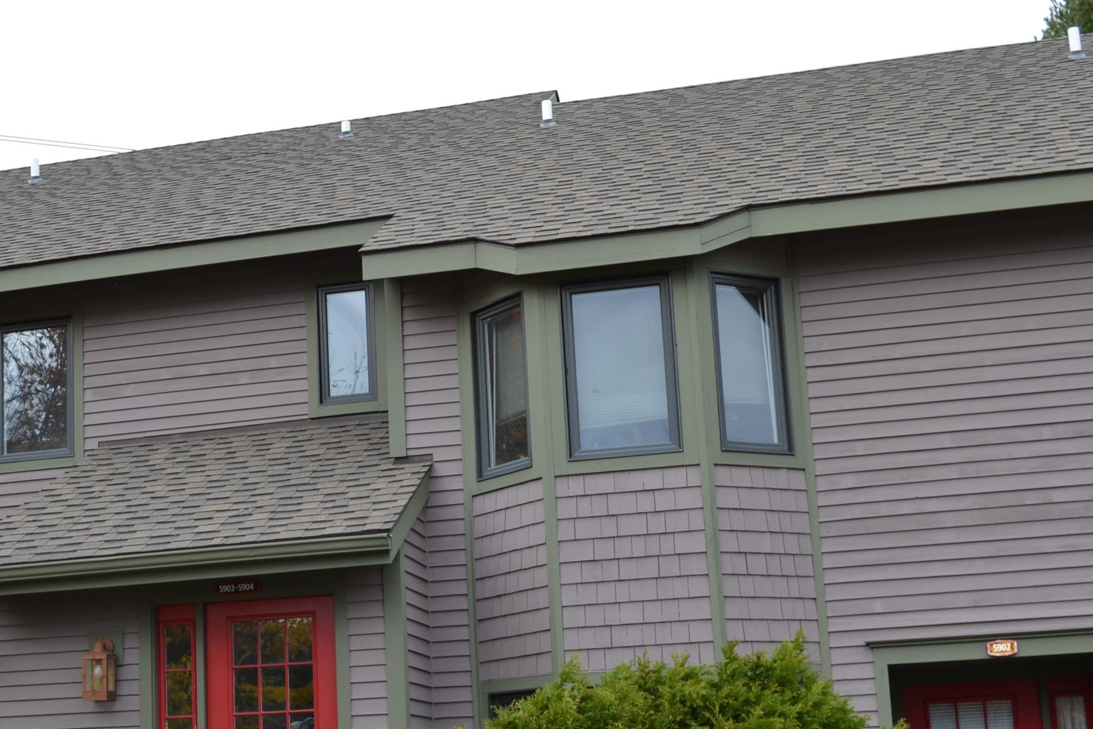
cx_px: 375
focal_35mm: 55
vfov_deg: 24.4
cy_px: 520
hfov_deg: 35.9
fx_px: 1670
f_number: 6.3
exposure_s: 1/160
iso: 100
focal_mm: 22
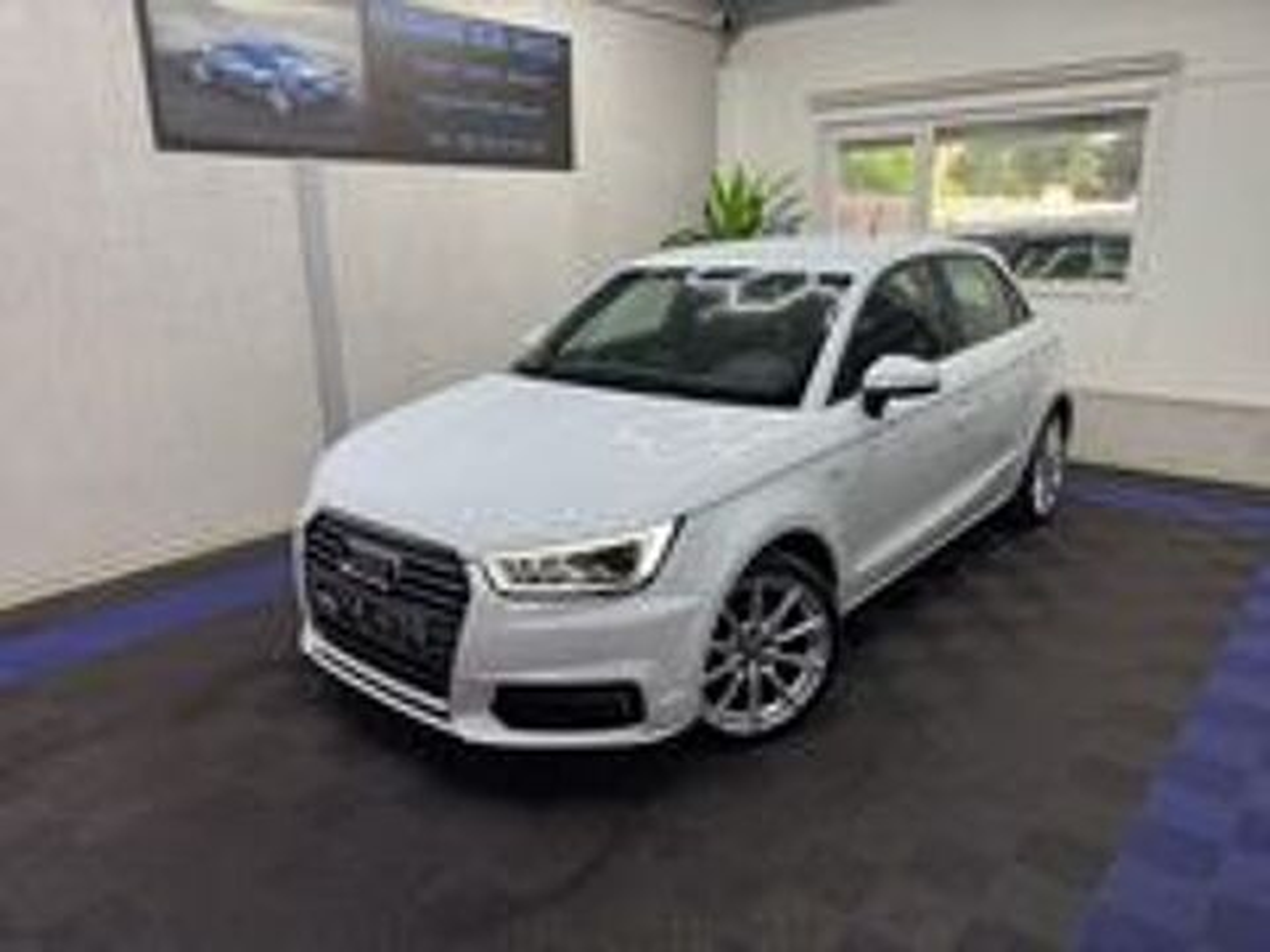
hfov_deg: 71.6
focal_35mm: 24
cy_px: 476
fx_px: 881
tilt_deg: -15.1
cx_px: 635
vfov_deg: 56.8
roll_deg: +1.3
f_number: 1.78
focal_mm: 6.76
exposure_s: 1/121
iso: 100
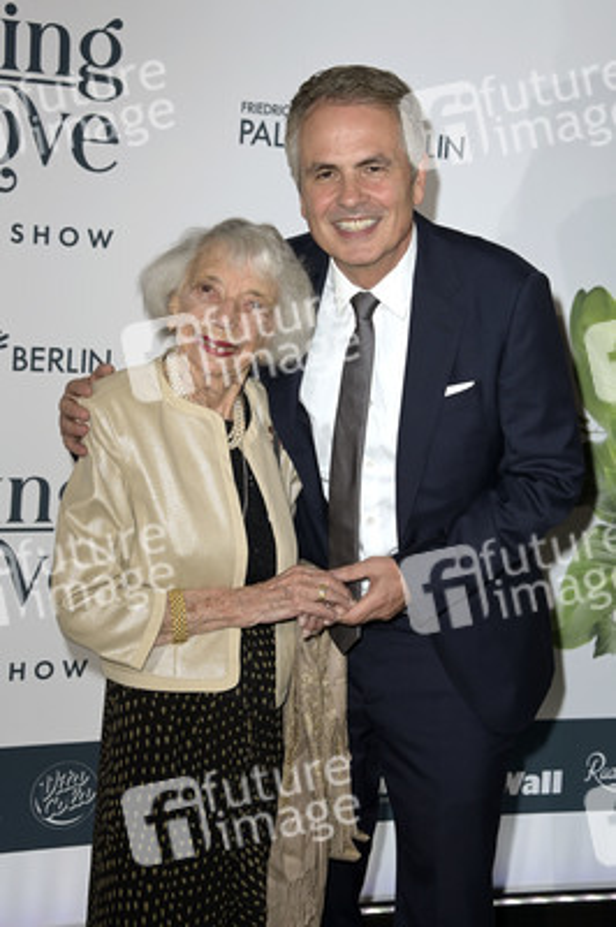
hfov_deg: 19.4
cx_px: 308
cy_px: 464
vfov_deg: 28.9
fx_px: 1800
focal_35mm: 70
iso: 640
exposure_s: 1/250
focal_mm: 70
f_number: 5.6
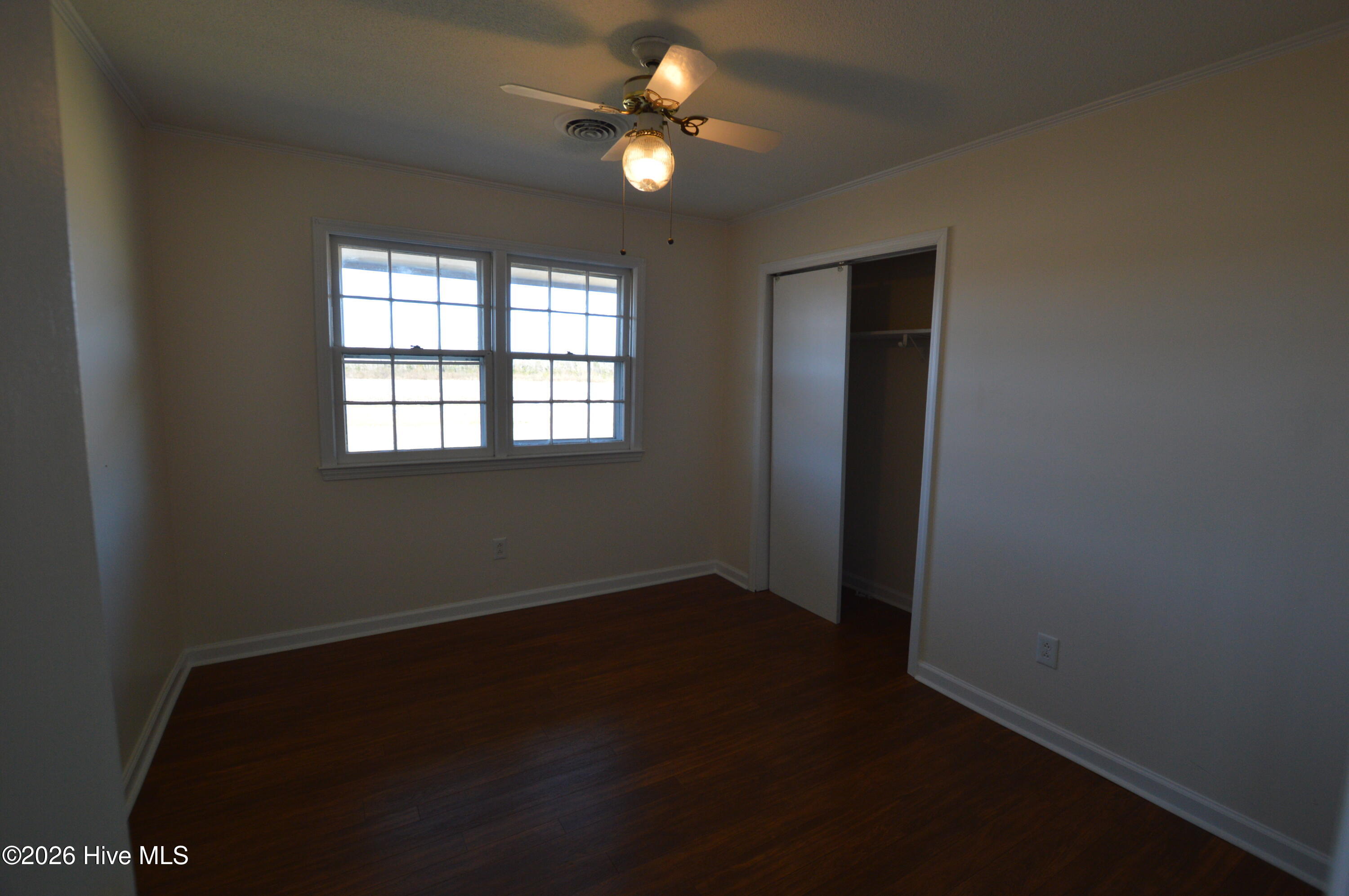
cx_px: 674
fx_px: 562
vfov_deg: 77.2
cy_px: 448
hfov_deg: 100.4
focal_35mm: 15
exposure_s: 1/100
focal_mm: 10
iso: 400
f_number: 5.6
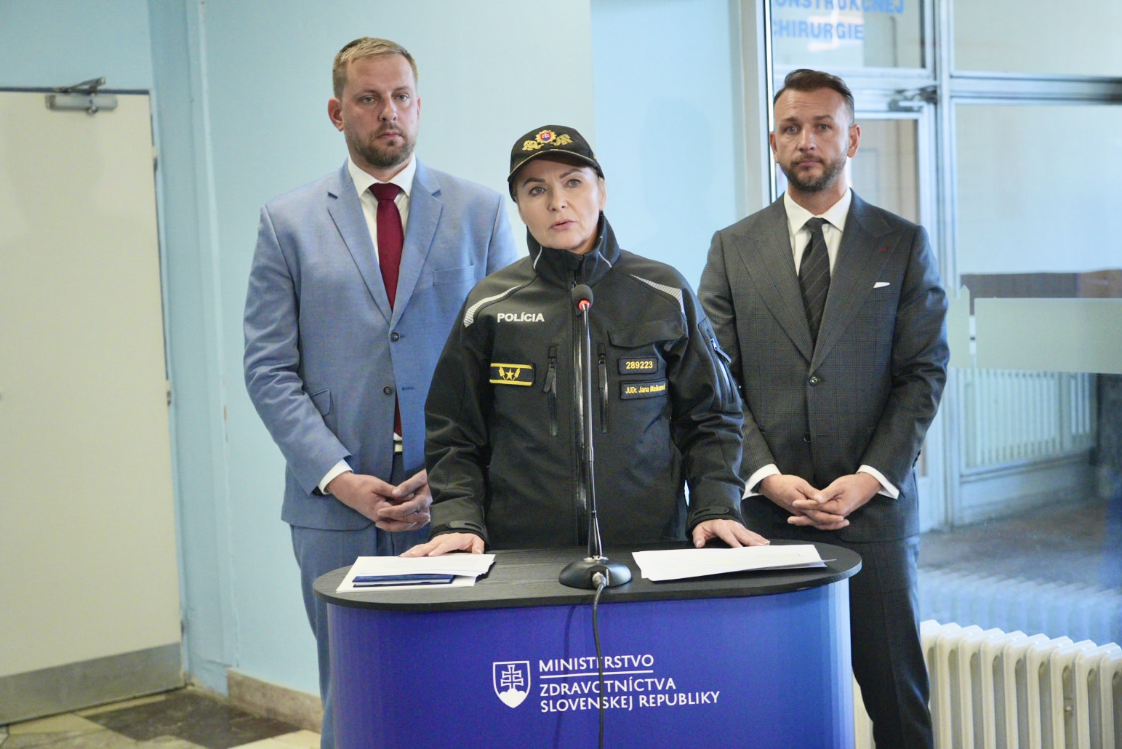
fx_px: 1684
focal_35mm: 54
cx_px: 561
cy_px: 374
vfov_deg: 25.1
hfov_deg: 36.9
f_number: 4
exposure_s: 1/320
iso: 4000
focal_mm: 54
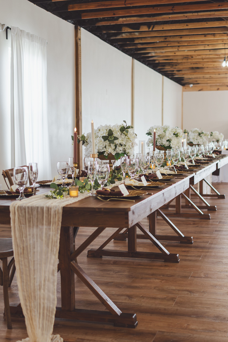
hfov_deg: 26.0
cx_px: 114
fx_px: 494
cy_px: 171
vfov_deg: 38.2
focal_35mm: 52
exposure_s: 1/250
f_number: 2.5
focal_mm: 35
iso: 800
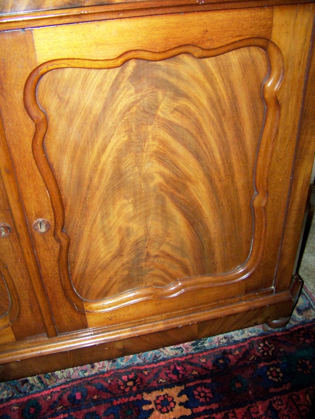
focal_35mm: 36
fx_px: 437
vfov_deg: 51.4
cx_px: 158
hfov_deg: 39.7
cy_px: 210
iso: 200
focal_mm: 5.85
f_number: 2.8
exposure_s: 1/30
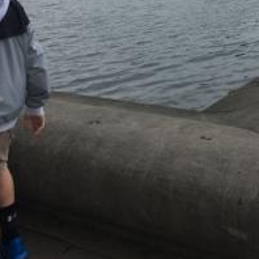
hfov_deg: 28.9
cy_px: 3
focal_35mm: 58
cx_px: 207
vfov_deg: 27.9
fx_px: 491
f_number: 2.2
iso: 32
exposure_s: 1/2475
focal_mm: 4.15
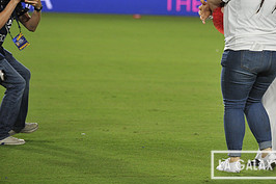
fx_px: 1701
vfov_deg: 6.2
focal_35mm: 222
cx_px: 284
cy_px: 8
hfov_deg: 9.2
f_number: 2.8
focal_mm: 102
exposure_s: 1/1000
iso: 1250
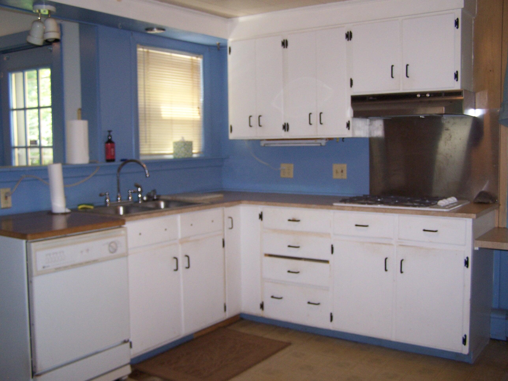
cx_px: 254
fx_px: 558
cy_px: 190
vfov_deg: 37.7
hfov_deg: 49.0
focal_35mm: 38
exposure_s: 1/60
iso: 140
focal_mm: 6.3
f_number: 2.8
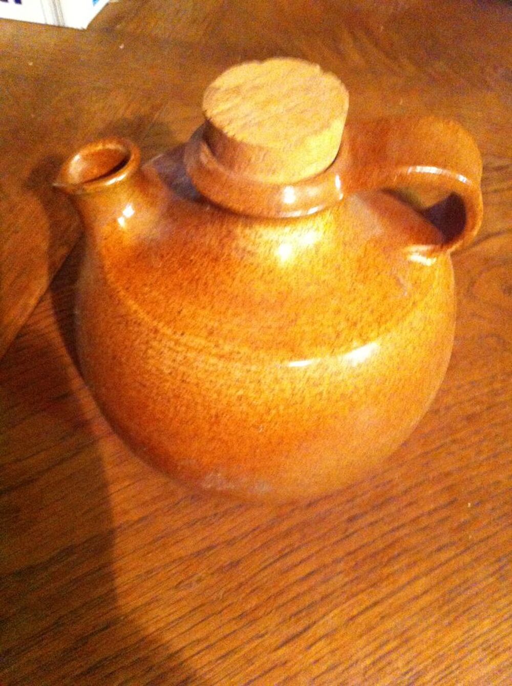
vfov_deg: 52.7
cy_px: 343
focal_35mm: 35
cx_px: 256
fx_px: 692
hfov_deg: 40.6
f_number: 2.8
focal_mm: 3.85
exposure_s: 1/15
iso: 1000
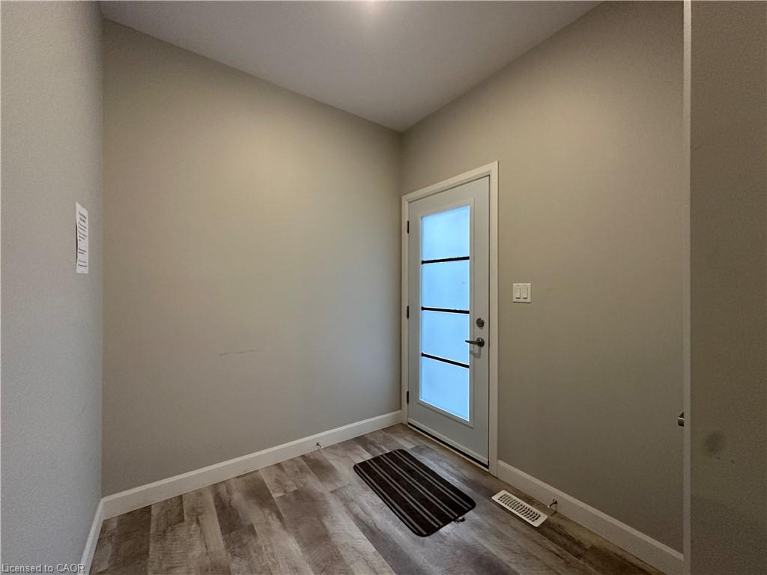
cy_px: 288
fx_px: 310
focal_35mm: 14
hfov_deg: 102.1
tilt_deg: +1.3
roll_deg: -0.4
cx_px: 384
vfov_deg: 85.7
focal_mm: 2.22
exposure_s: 1/120
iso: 250
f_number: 2.2
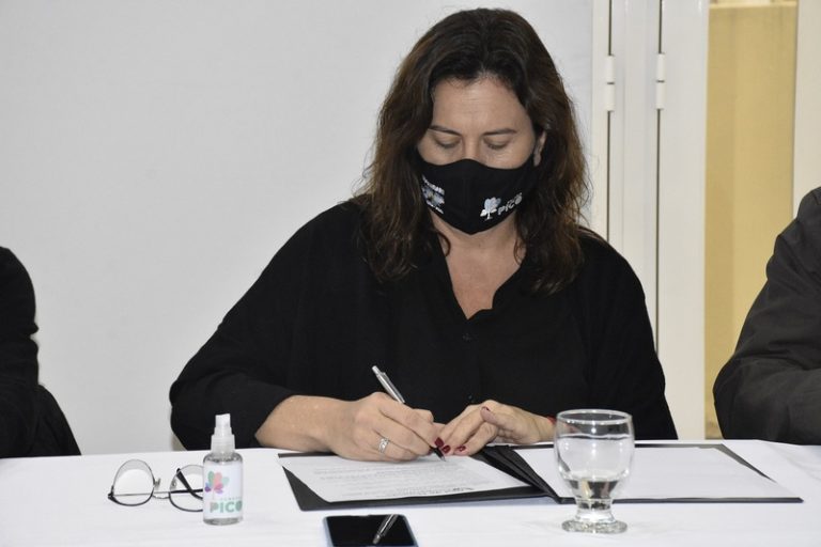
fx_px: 2565
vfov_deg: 12.2
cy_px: 274
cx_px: 410
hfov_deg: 18.2
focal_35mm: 112
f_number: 8
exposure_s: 1/250
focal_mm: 75
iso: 5000
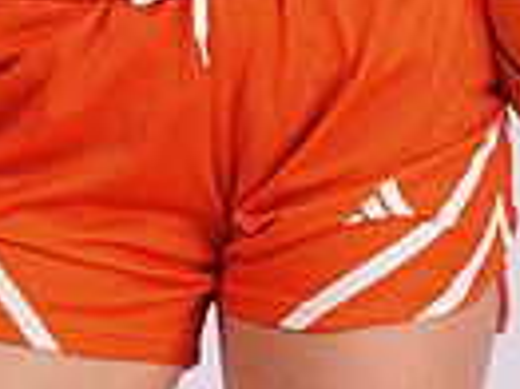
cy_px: -456
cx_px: 298
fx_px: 7939
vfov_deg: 2.8
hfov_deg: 3.8
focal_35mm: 529
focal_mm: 160
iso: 160
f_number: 7.1
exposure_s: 1/250
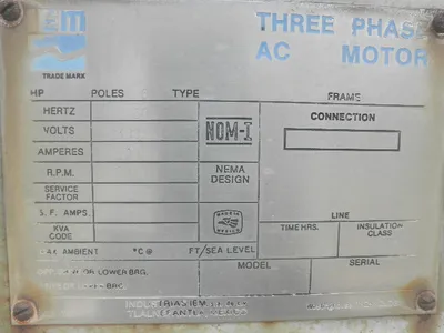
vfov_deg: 49.7
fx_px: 359
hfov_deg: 63.4
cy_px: 166
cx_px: 222
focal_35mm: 28
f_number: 3
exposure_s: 1/250
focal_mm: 5
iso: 64
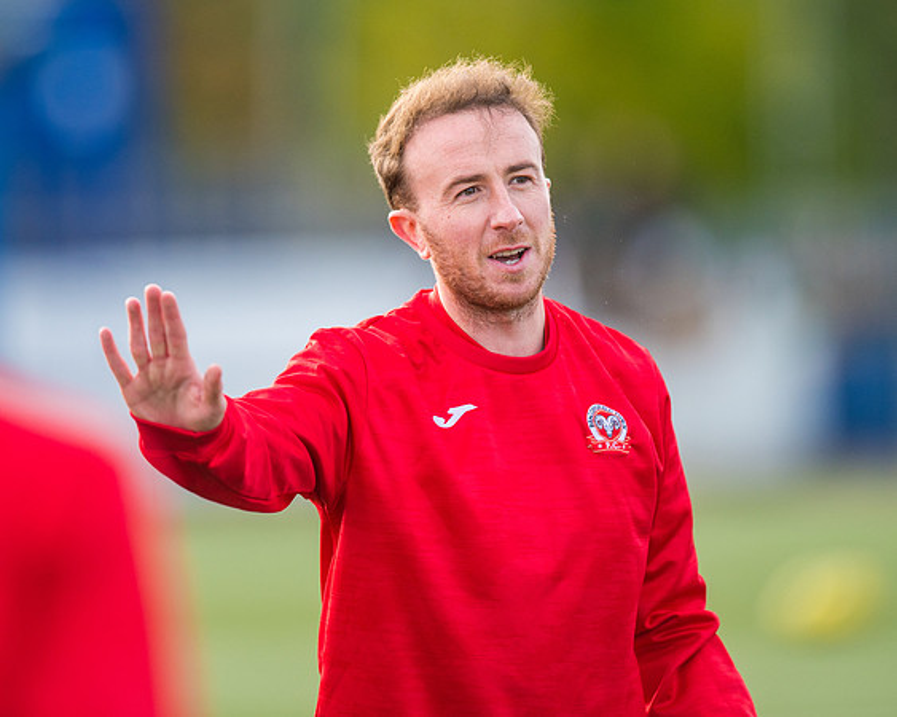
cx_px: 424
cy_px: 337
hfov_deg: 3.6
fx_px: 14097
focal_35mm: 531
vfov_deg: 2.9
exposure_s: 1/3200
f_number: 2.8
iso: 800
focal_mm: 400
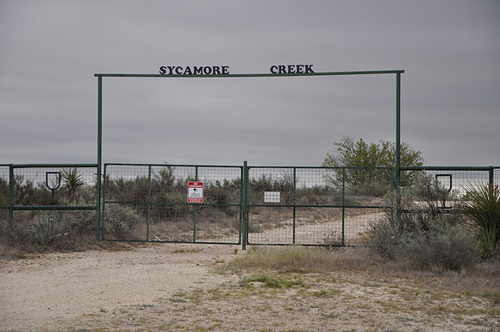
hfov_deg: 18.2
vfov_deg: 12.1
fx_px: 1560
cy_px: 166
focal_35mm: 112
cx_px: 250
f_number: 5.6
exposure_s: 1/125
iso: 220
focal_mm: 75
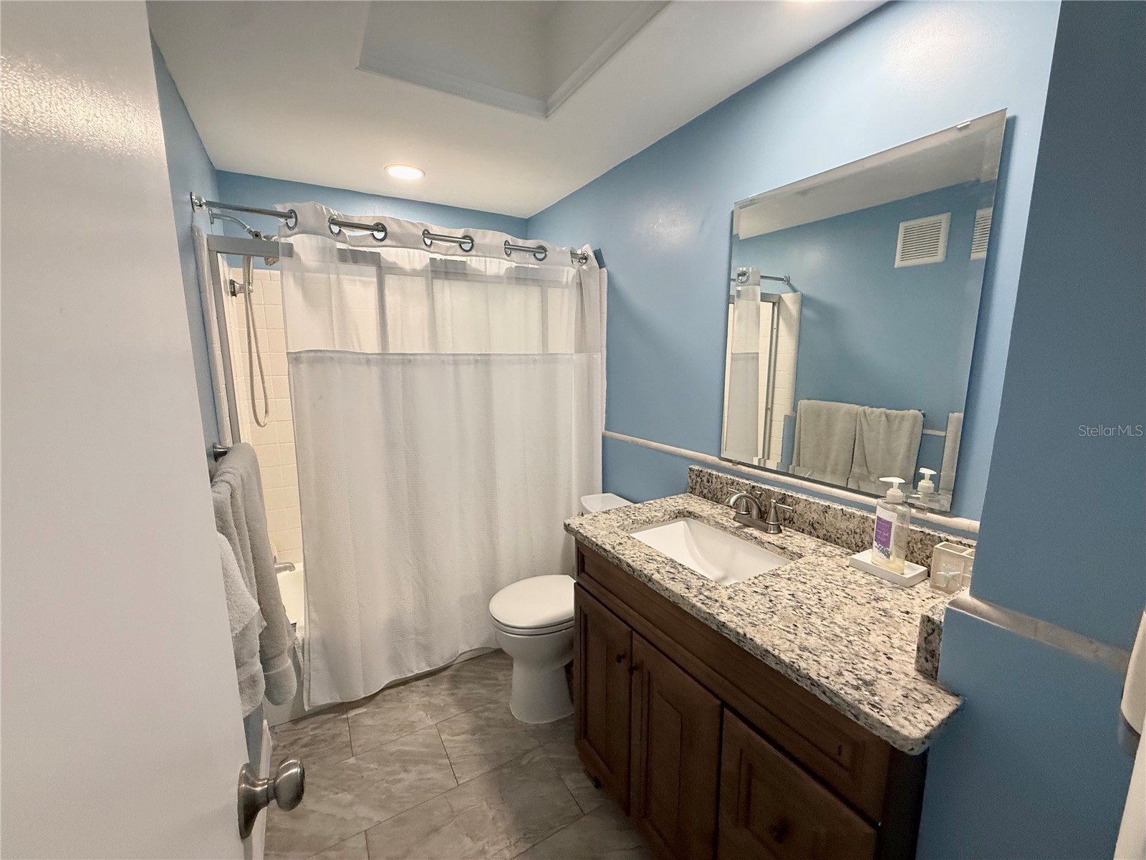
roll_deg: +0.4
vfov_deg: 85.7
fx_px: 463
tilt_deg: -9.8
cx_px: 573
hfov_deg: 102.1
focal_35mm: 14
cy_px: 430
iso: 250
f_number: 2.2
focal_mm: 2.22
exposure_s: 1/120
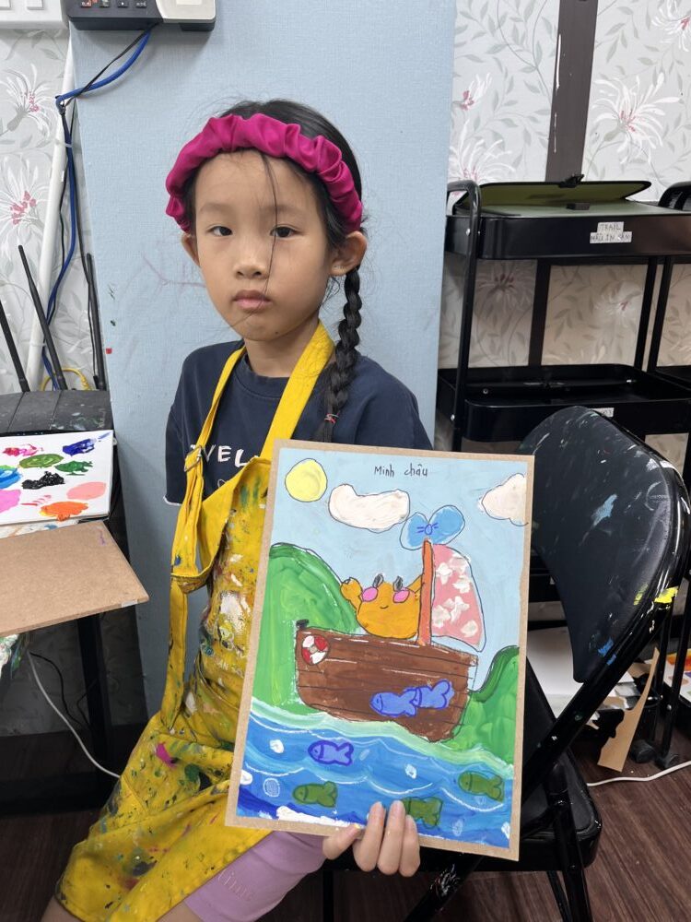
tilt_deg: -19.3
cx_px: 346
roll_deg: +1.2
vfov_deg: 67.3
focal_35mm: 26
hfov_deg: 53.1
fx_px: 692
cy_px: 461
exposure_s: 1/100
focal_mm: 5.1
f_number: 1.6
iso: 50
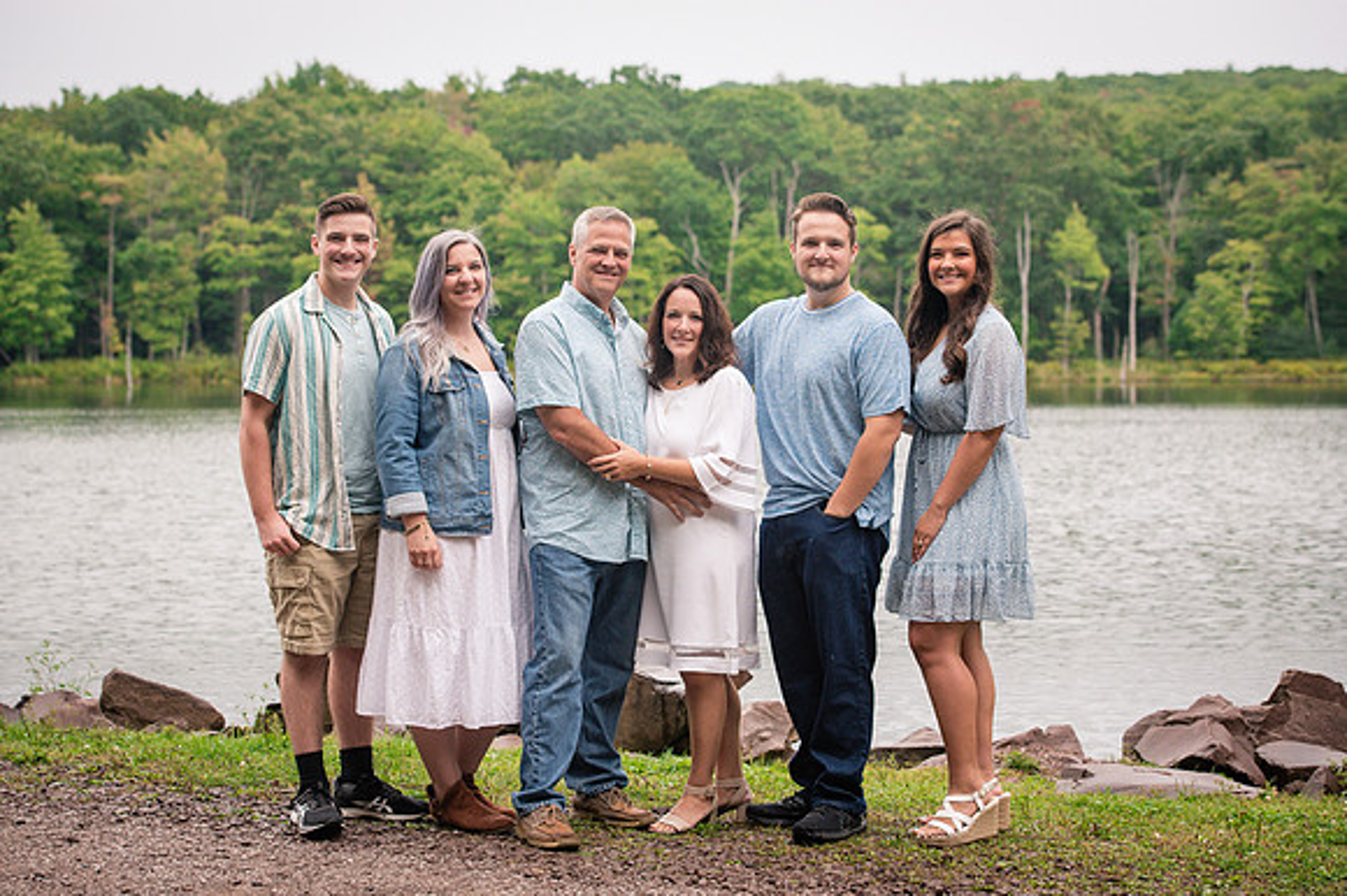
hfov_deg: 26.9
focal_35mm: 75
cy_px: 431
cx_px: 680
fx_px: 2819
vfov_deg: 18.1
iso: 800
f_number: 4.5
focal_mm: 70
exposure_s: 1/800
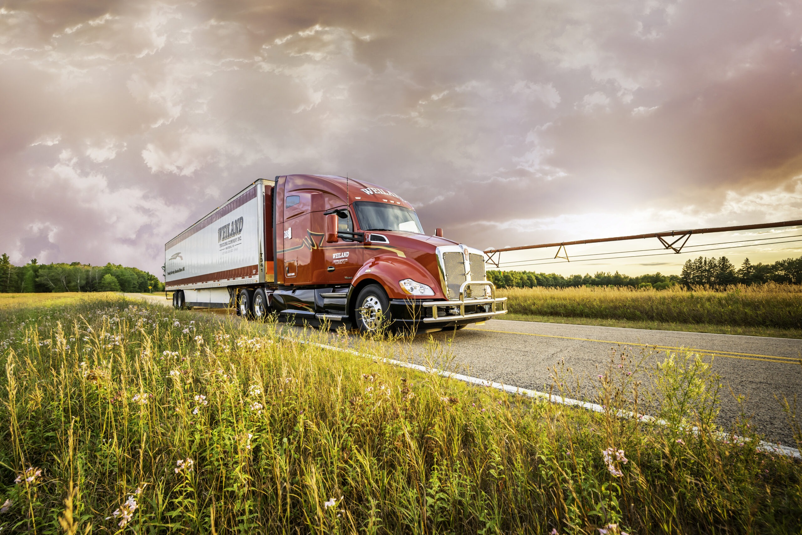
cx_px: 401
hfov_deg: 100.4
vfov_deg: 77.4
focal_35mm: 15
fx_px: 334
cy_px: 268
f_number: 7.1
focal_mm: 15
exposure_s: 1/125
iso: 160
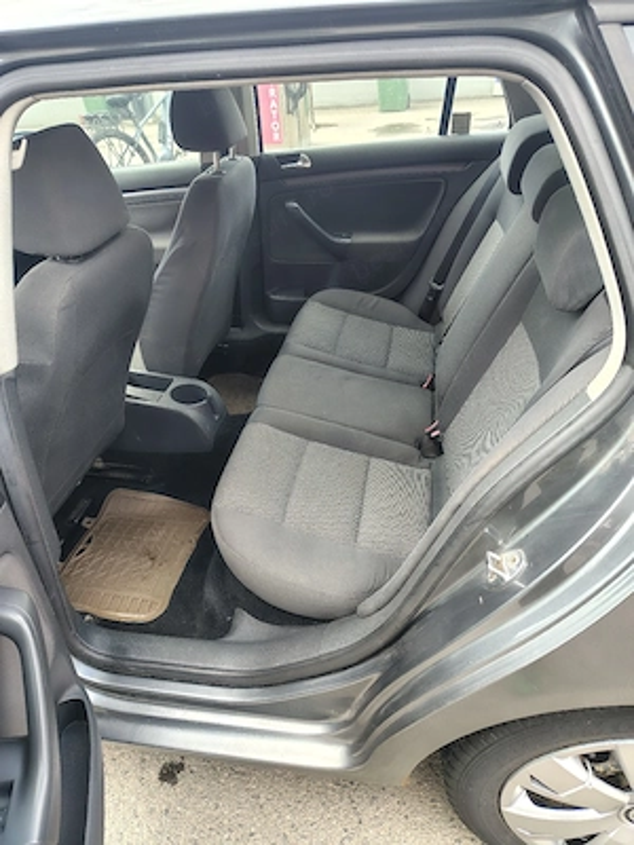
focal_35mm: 24
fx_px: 586
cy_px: 422
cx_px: 317
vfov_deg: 71.6
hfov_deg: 56.8
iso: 141
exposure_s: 1/100
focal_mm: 5.56
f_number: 1.8
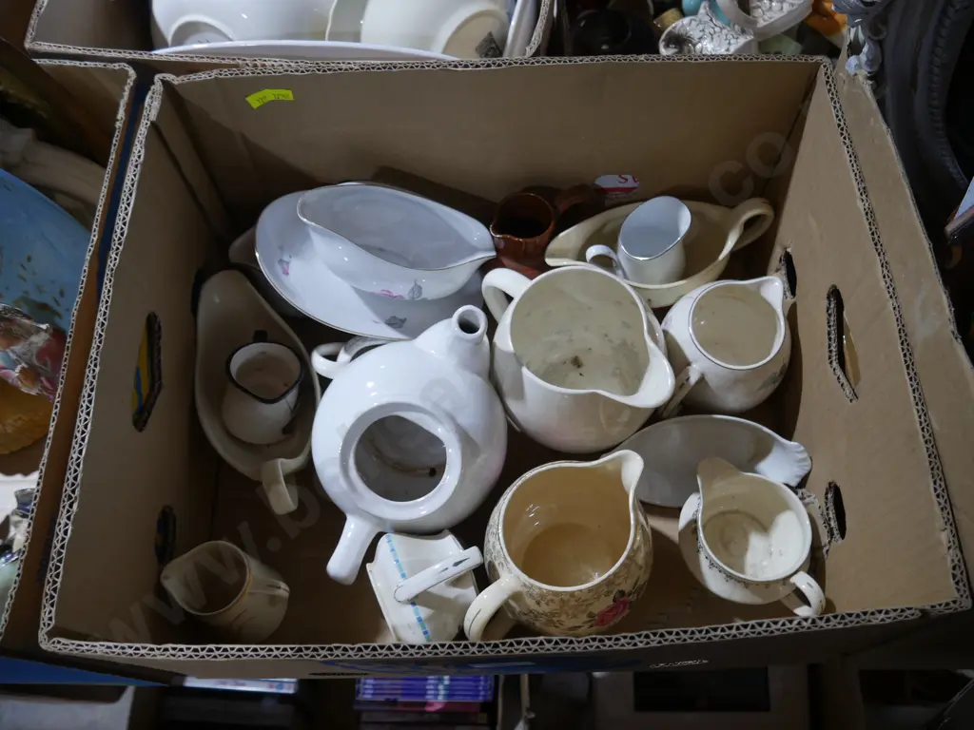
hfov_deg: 63.4
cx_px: 487
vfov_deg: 49.7
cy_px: 365
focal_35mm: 28
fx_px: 788
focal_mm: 14
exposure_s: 1/60
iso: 320
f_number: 3.5
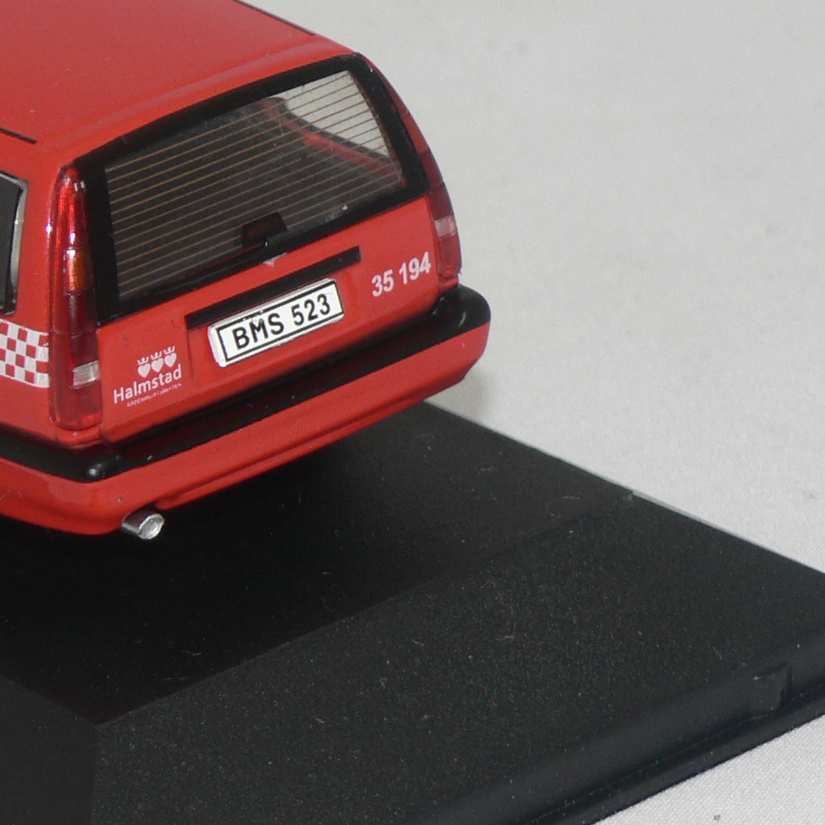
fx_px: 6606
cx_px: -57
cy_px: 211
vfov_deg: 7.1
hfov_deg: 7.1
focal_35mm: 245
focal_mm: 15.8
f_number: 3.2
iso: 80
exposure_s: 1/60
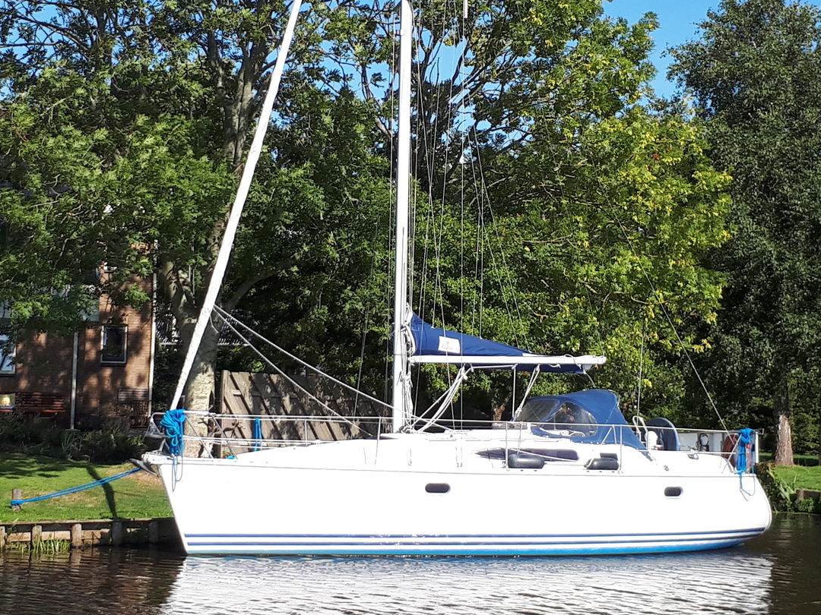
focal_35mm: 30
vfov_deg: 46.8
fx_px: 712
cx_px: 382
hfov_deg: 59.9
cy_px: 290
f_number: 1.9
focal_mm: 3.6
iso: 40
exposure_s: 1/1101
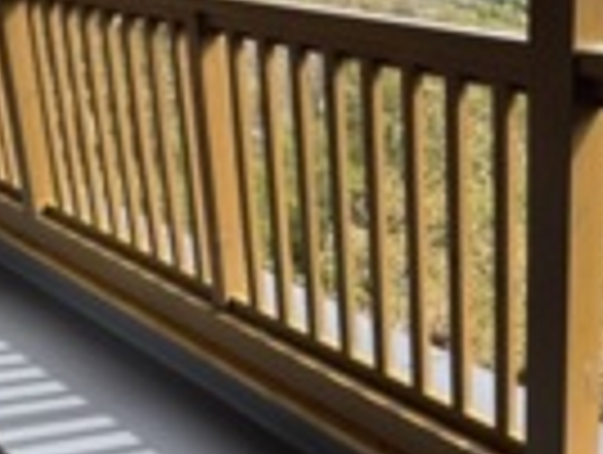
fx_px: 820
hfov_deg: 34.4
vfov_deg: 30.9
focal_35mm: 47
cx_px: 675
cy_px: 175
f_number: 2.2
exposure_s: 1/366
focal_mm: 2.22
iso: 40
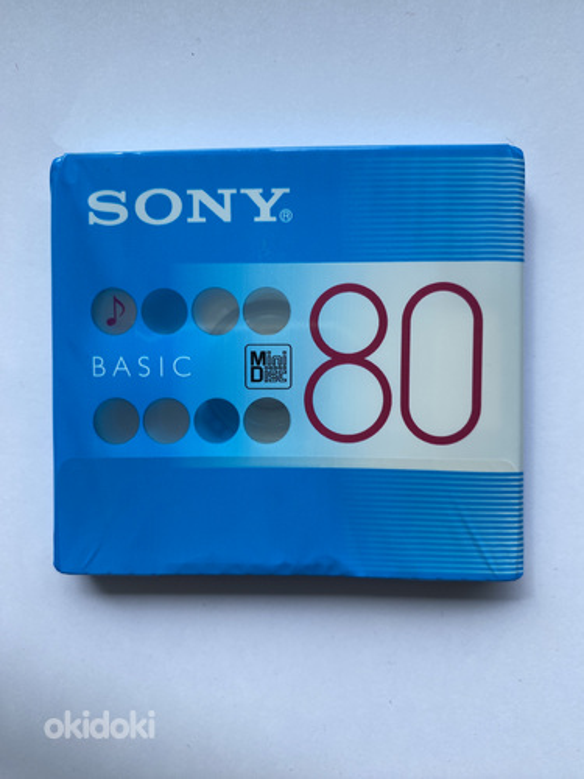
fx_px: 562
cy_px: 390
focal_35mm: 25
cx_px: 292
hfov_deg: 54.9
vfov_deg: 69.4
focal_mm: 4.25
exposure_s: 1/1135
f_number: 1.8
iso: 32
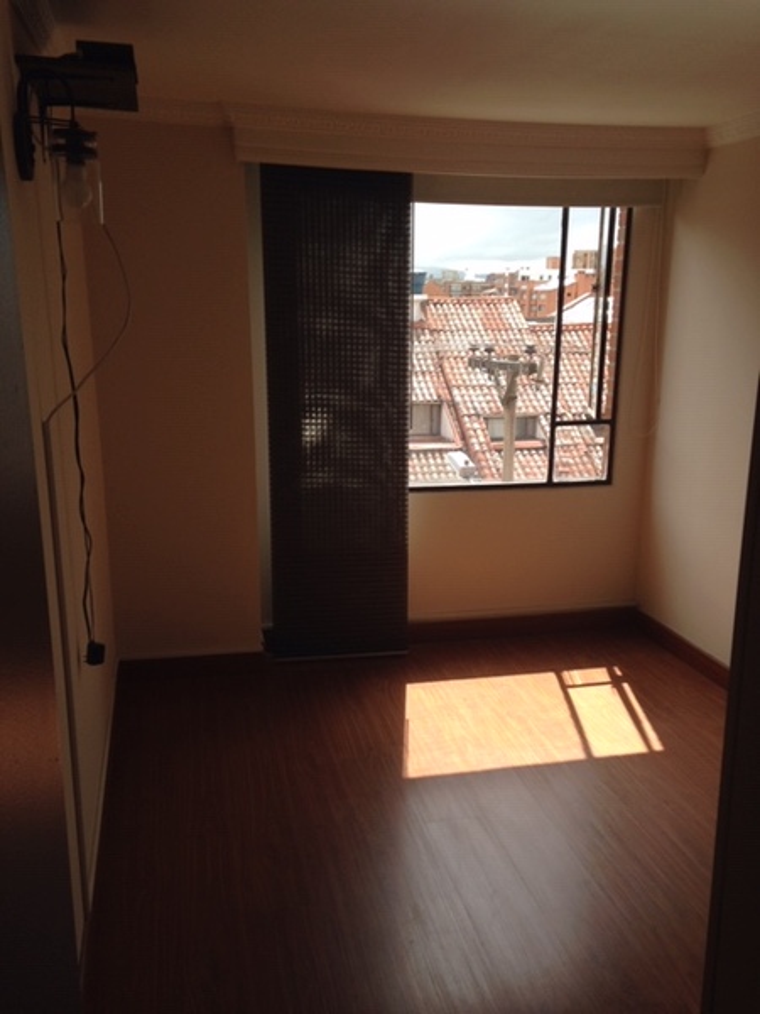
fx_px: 966
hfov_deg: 42.9
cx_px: 380
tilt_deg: -12.8
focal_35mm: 33
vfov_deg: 55.4
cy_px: 507
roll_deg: -2.7
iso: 50
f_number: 2.4
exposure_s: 1/559
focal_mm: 4.12
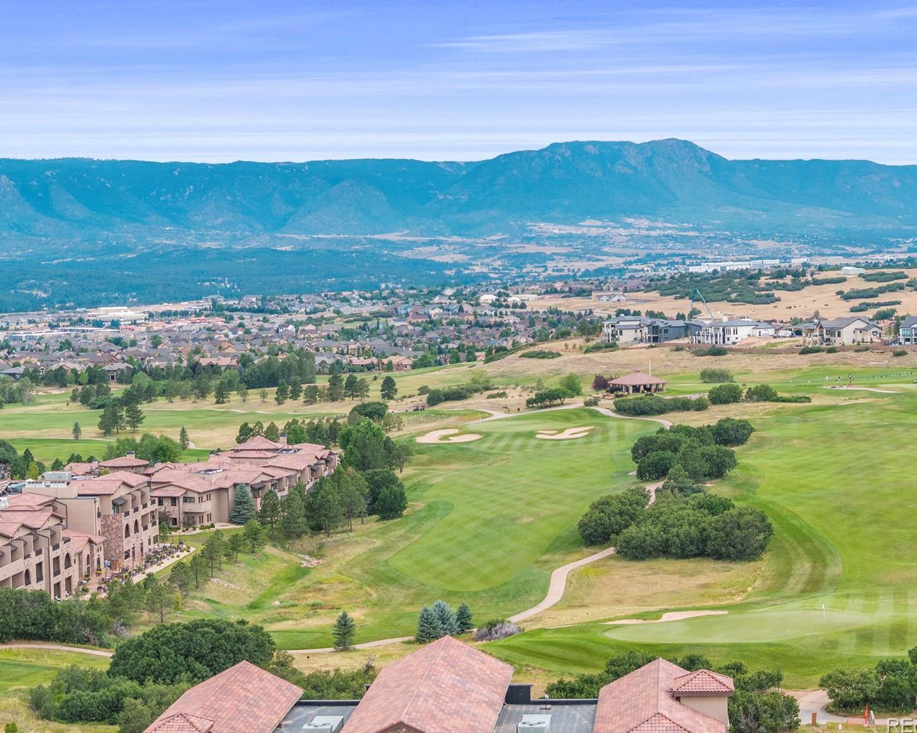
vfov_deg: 18.9
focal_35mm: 81
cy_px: 333
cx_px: 453
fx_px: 2198
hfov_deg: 23.6
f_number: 2.8
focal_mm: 19.35
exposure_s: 1/40
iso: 100
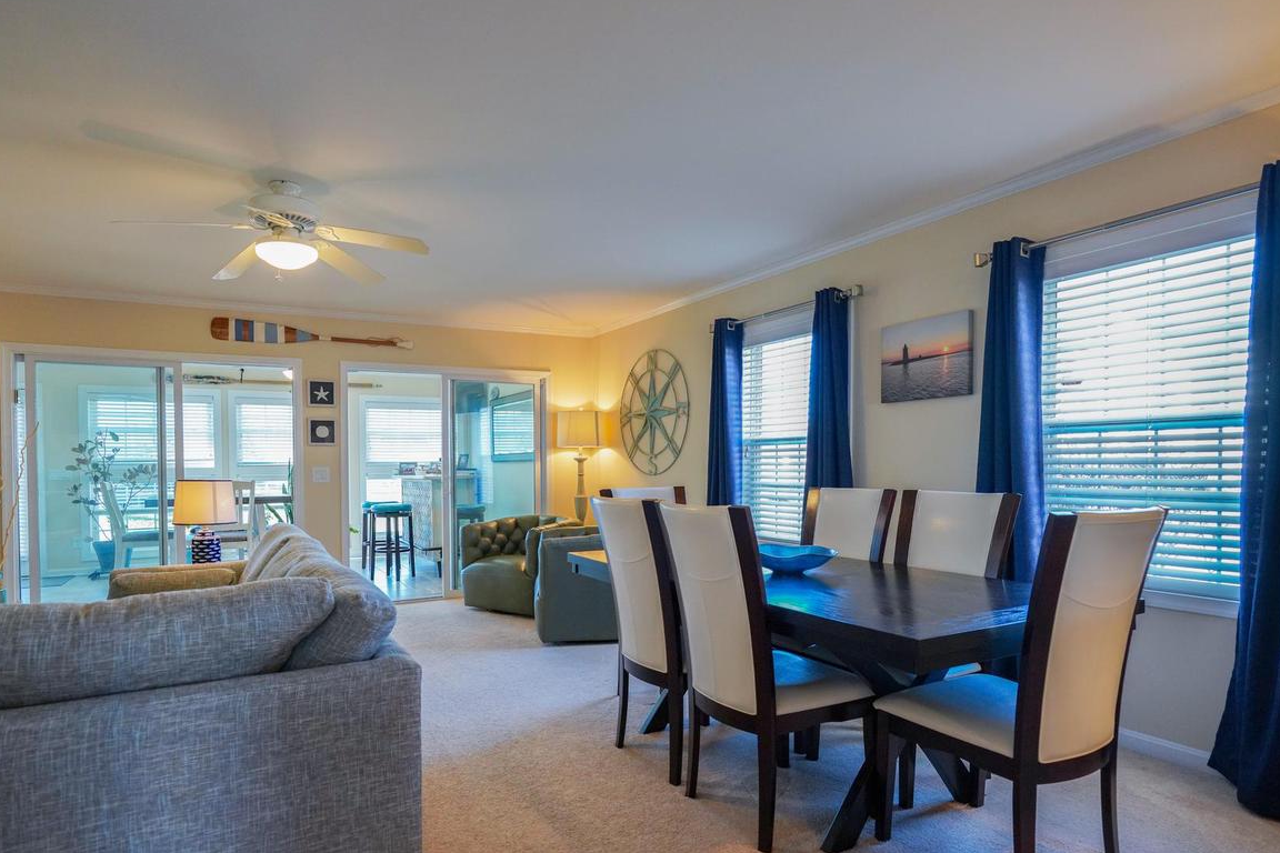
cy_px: 482
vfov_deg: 61.7
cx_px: 611
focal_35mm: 20
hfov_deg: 83.9
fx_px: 711
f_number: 4
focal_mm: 16
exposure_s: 1/160
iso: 1600
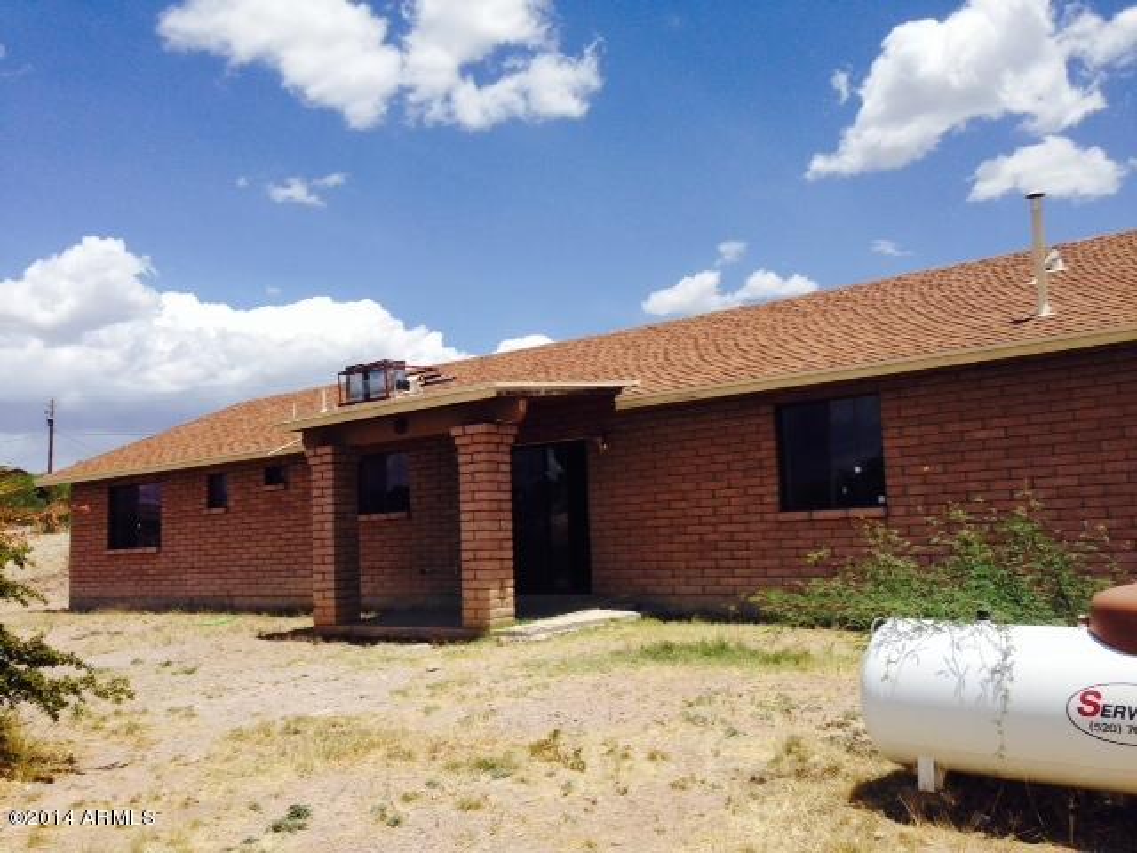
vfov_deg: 42.9
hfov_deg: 55.4
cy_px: 426
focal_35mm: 33
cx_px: 568
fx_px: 1084
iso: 50
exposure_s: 1/2584
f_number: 2.4
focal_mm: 4.12
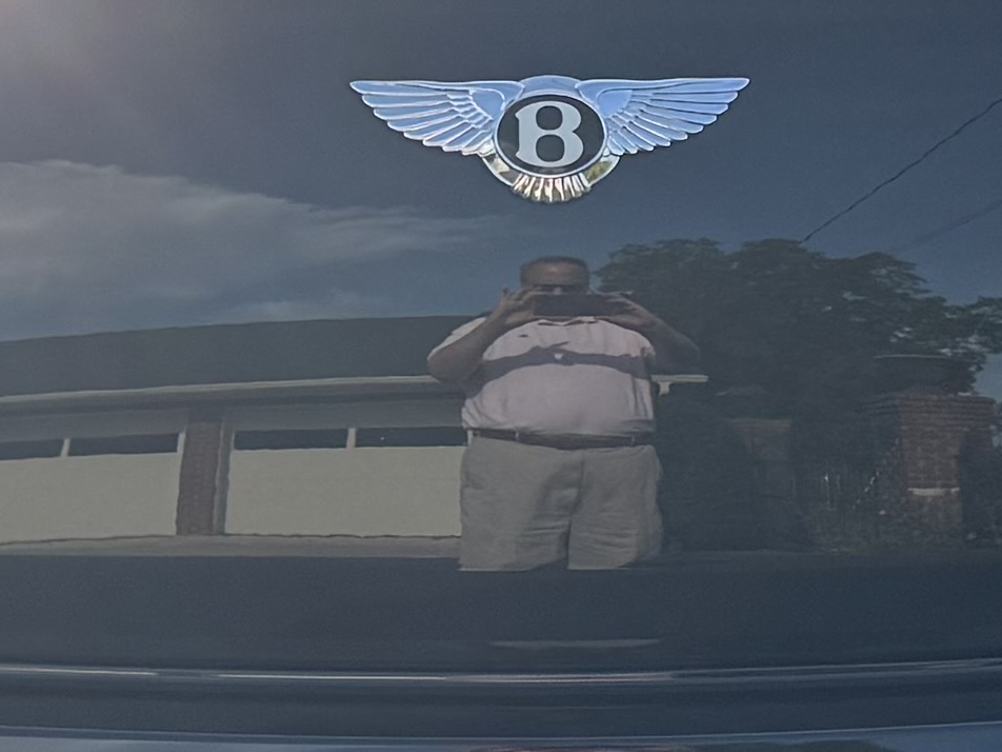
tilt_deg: -18.0
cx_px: 614
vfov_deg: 10.3
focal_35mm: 144
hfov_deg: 13.7
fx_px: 4168
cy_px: 605
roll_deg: -0.7
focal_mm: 6.76
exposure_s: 1/2959
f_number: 1.78
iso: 80
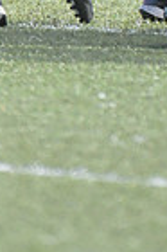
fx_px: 17382
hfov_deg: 0.6
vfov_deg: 0.8
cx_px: 89
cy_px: -256
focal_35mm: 2492
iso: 1600
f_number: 4
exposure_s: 1/2500
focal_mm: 400
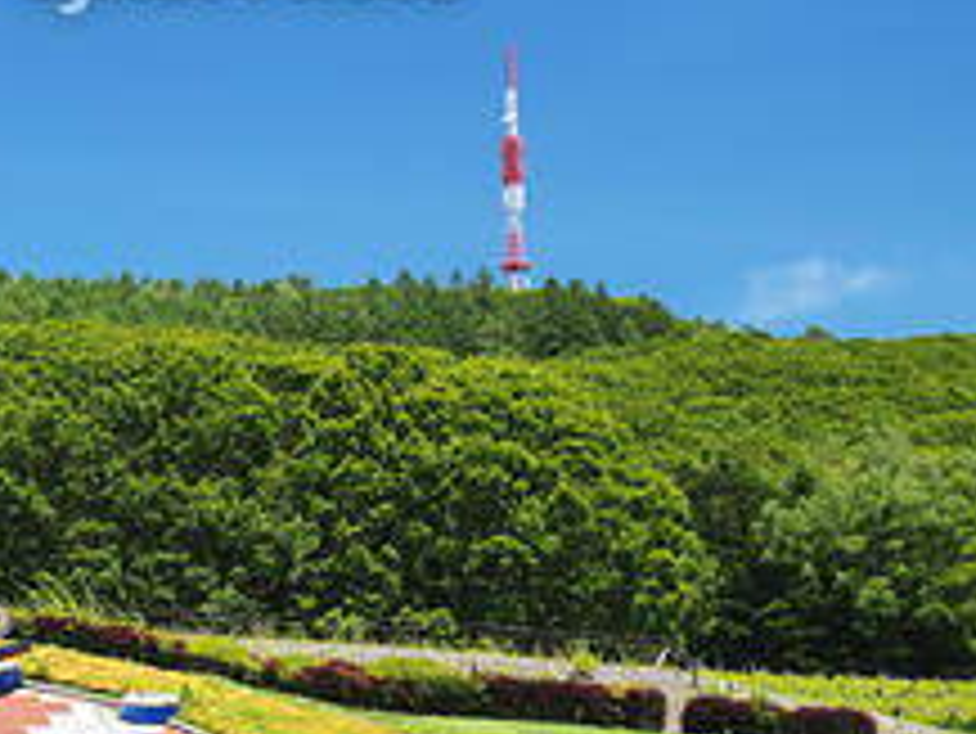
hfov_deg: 21.4
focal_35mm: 85
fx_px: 2398
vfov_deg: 17.2
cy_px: 603
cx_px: -184
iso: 100
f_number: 10
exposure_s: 1/100
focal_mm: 32
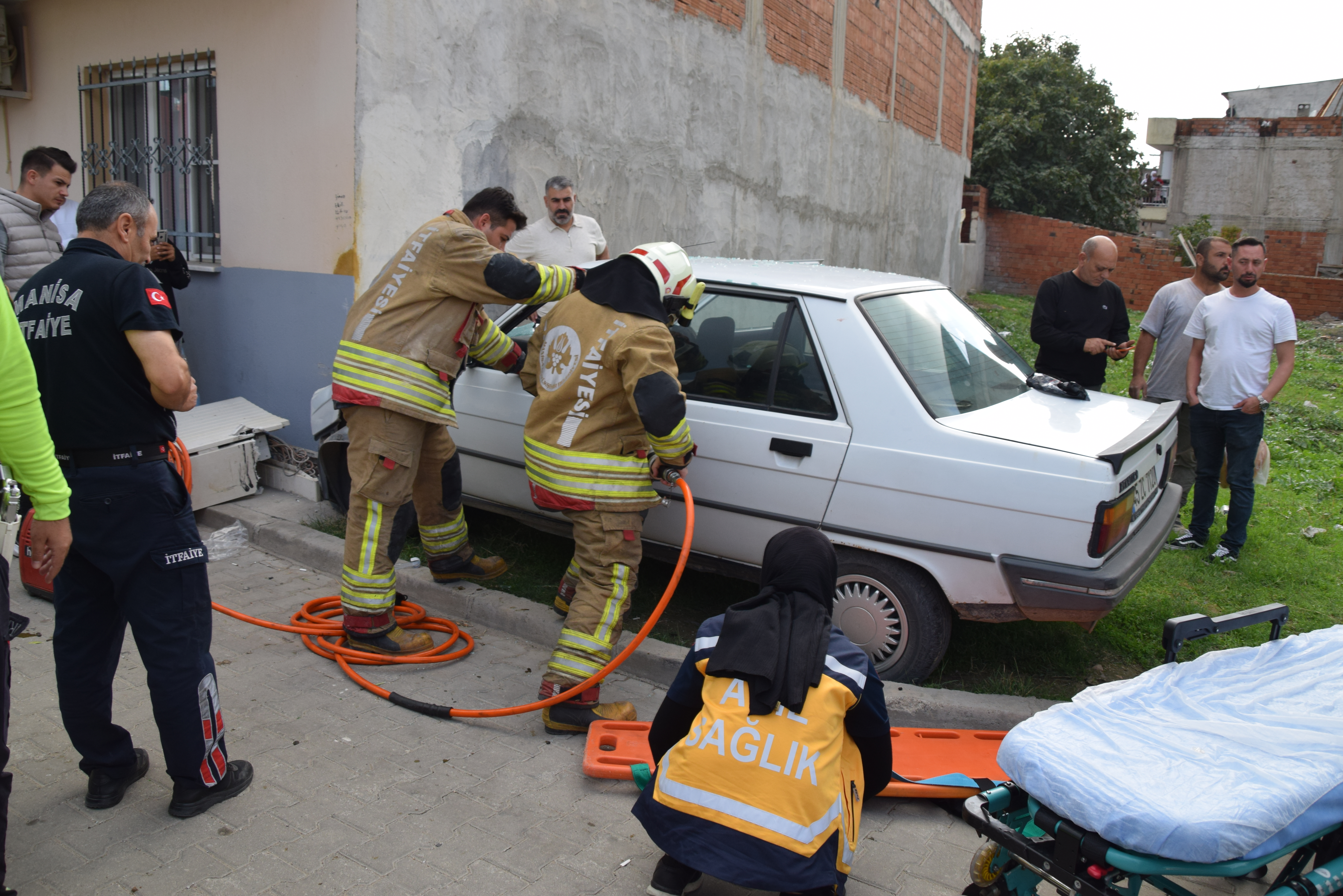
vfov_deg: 47.9
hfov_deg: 67.4
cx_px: 672
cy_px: 448
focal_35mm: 27
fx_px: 1007
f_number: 7.1
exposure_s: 1/200
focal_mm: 18
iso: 400
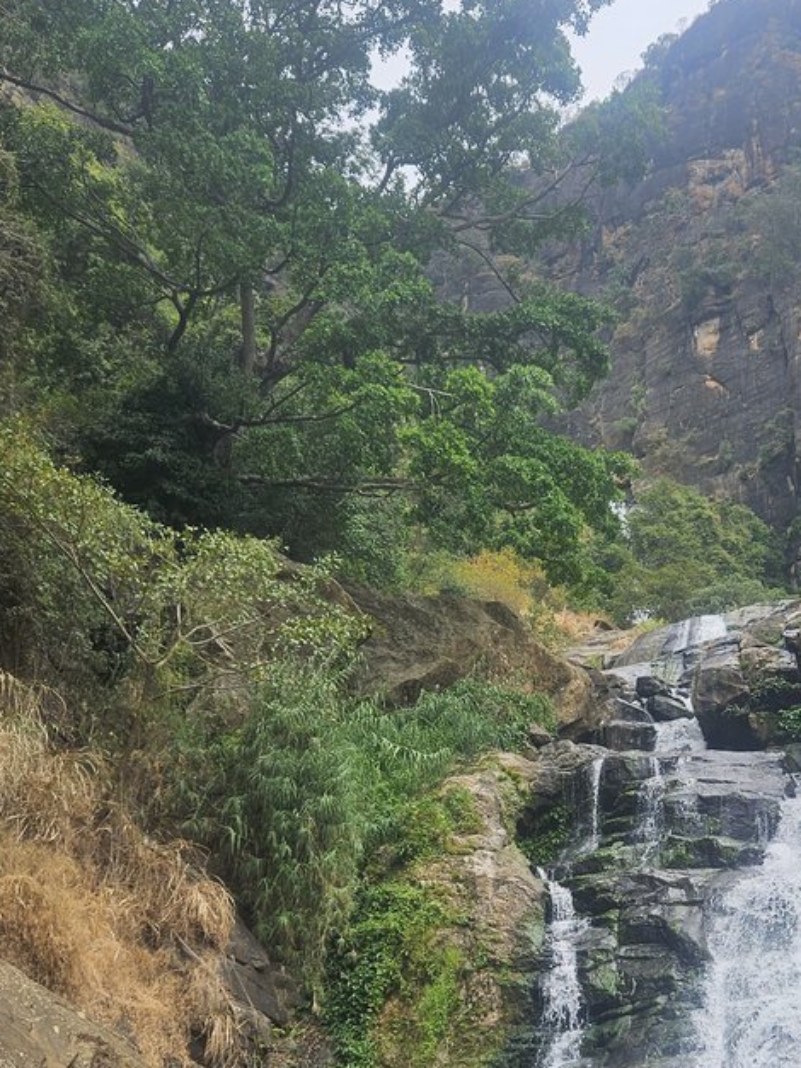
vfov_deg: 41.8
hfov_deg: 32.2
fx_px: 1358
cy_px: 782
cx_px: 608
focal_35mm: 44
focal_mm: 5.4
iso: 25
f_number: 1.8
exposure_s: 1/1304
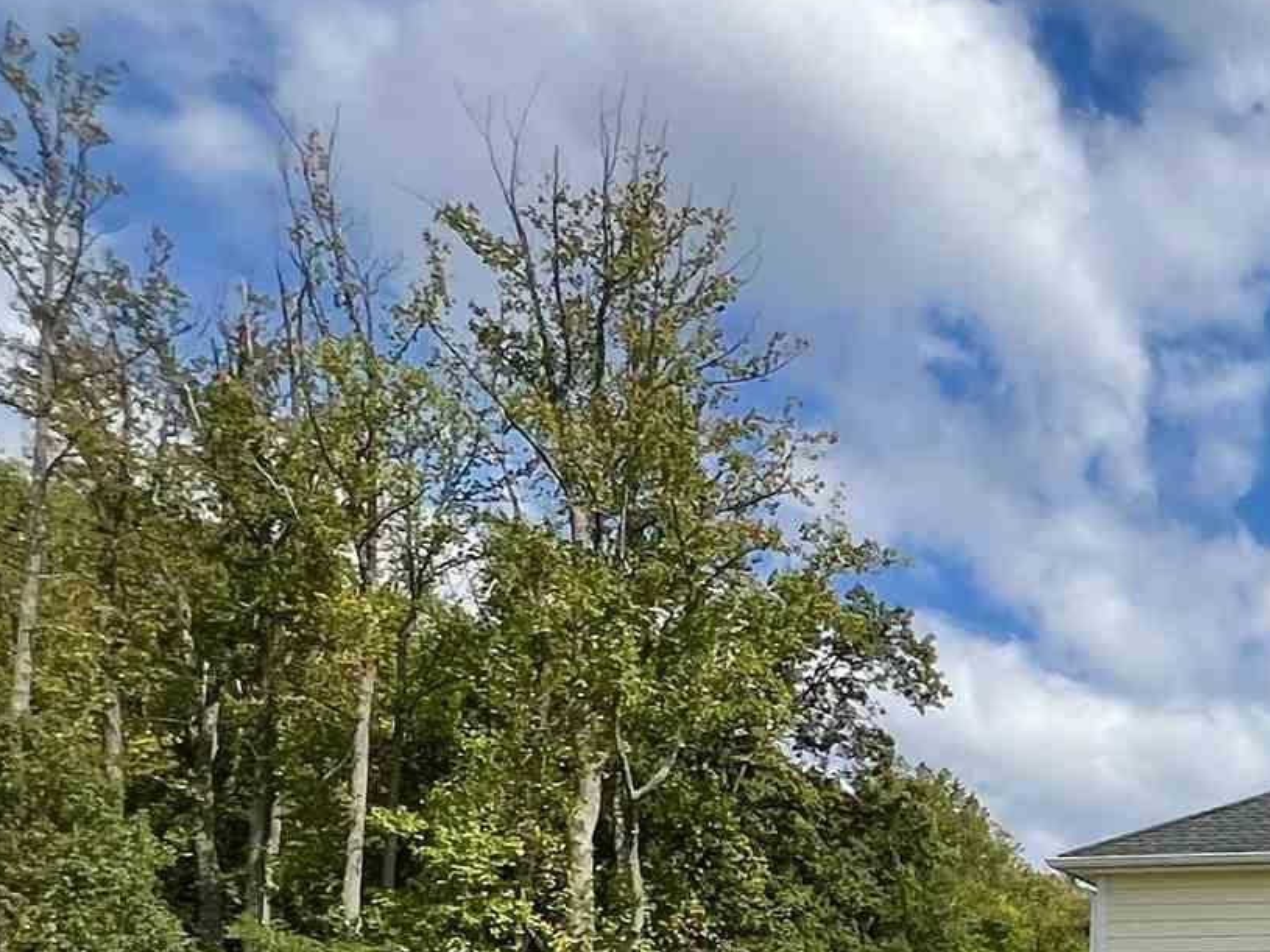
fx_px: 1797
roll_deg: +0.6
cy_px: 1105
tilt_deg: +5.5
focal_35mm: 49
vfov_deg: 26.7
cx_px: 1912
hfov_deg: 27.1
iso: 32
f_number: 1.8
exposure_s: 1/1908
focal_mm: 1.57
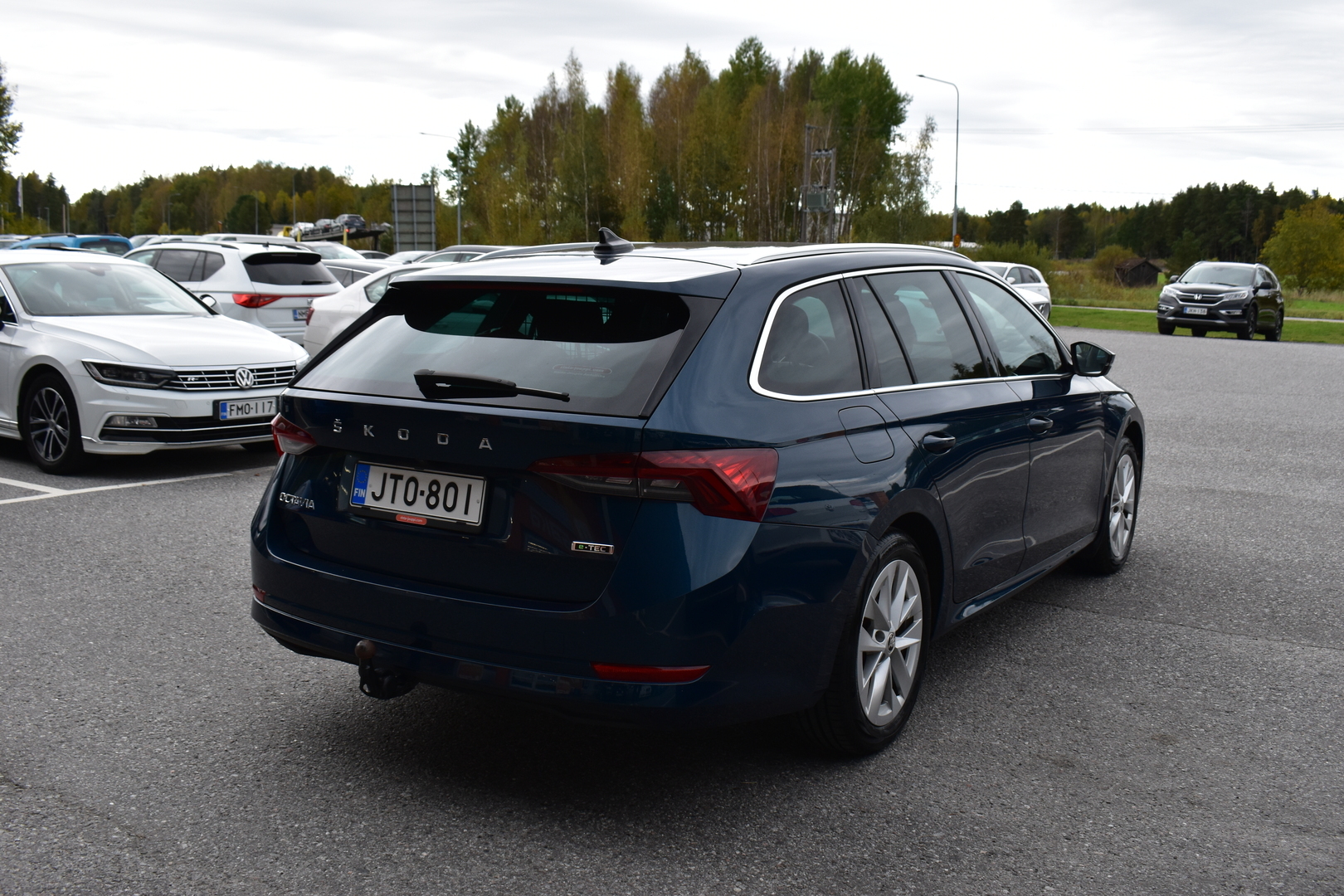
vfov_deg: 38.4
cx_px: 672
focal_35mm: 34
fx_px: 1288
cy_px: 448
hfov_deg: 55.1
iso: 400
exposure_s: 1/125
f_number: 9.5
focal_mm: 23
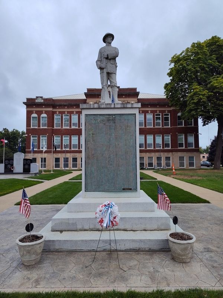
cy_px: 149
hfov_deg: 58.9
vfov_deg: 73.9
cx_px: 112
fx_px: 198
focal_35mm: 23
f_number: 1.8
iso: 117
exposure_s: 1/120
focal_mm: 5.56
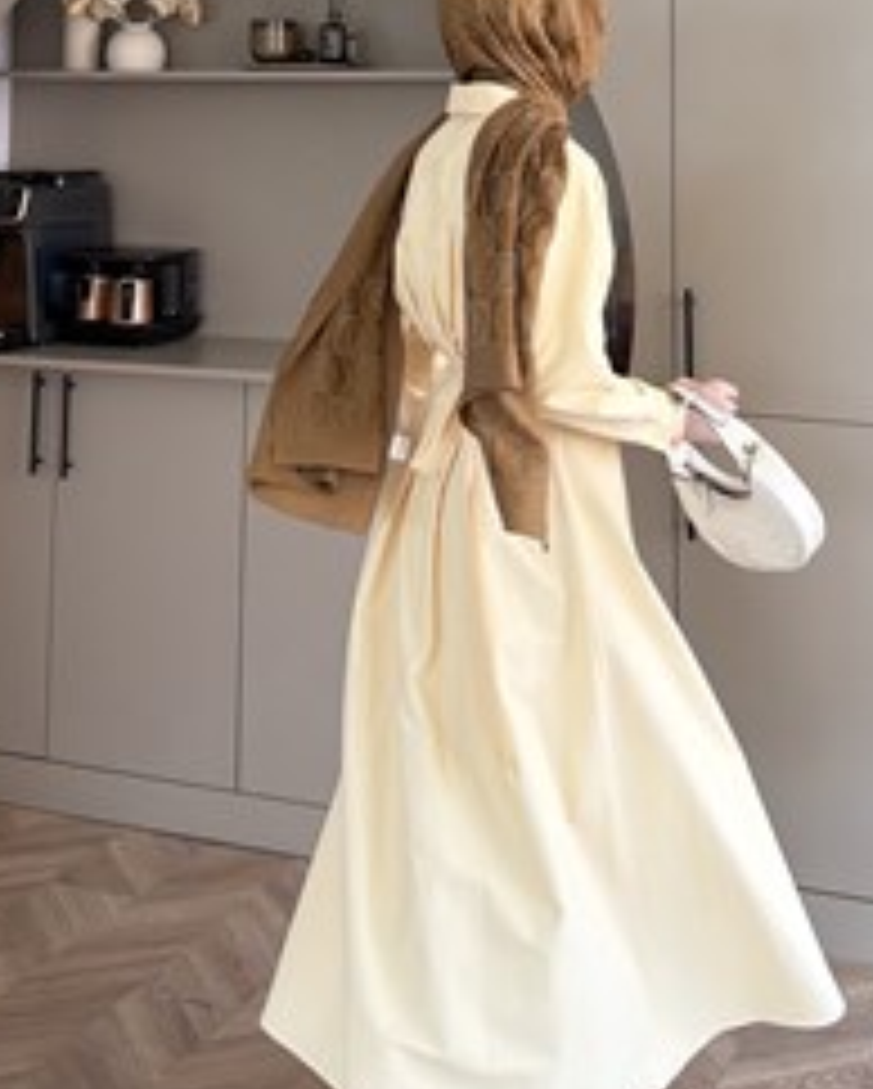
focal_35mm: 40
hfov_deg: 37.3
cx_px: 490
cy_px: 457
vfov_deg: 45.6
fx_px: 1290
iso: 200
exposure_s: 1/383
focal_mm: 6.76
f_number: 1.78
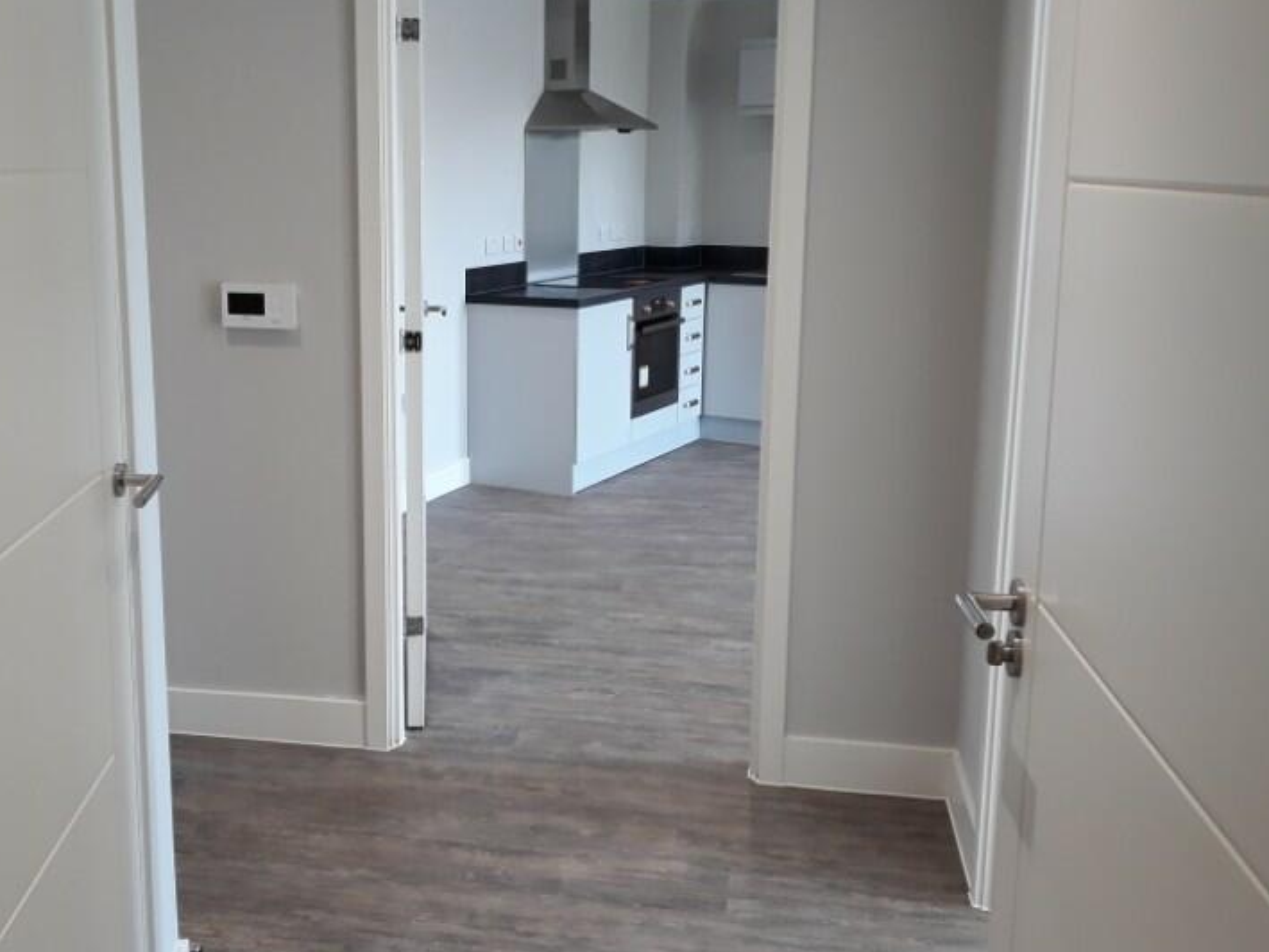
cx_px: 458
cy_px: 451
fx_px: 1430
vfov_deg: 36.8
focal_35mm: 39
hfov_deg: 47.3
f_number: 1.7
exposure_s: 1/50
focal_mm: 3.71
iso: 100
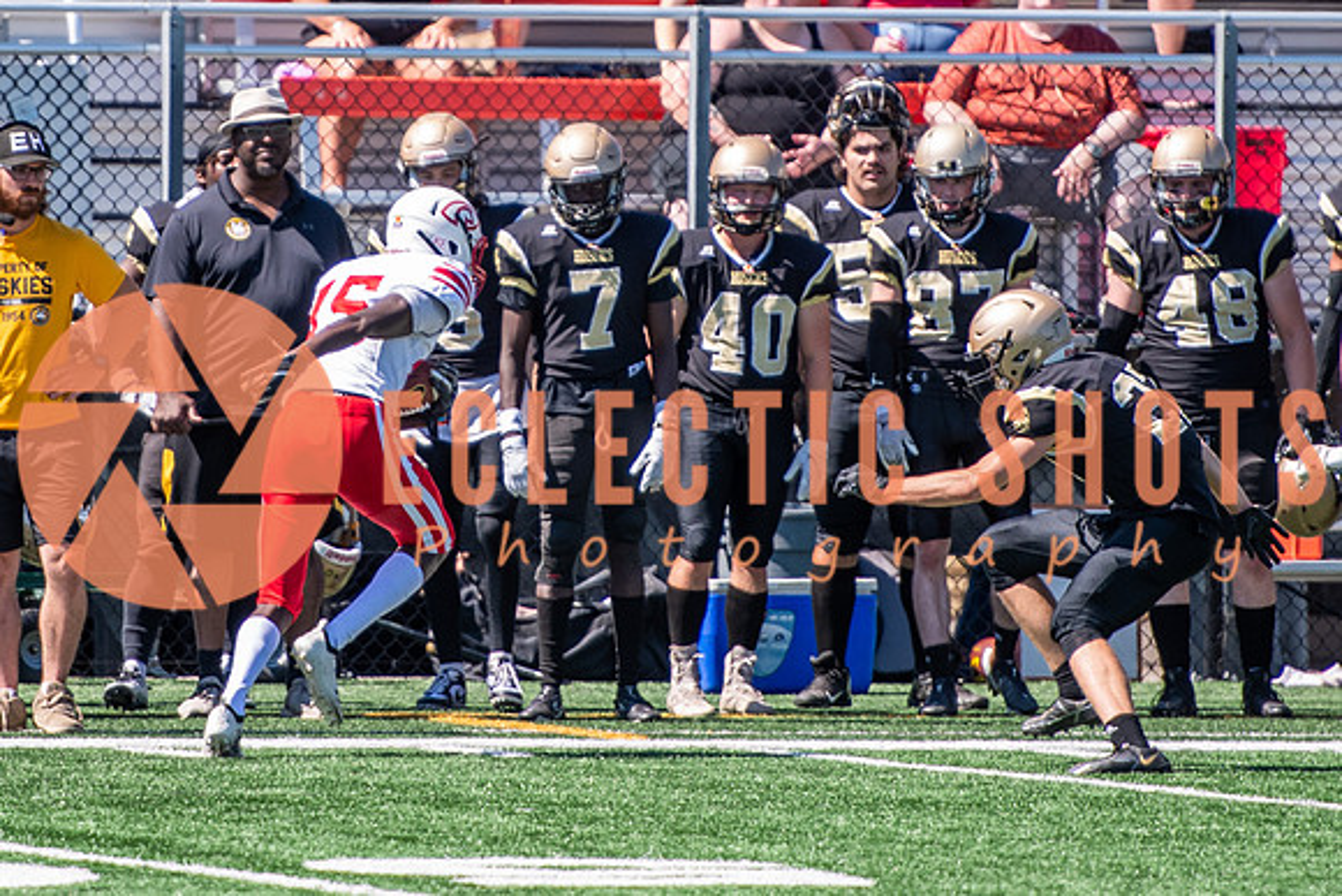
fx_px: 21901
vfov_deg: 2.3
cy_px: 224
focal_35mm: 587
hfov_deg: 3.5
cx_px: 430
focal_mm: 200
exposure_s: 1/1600
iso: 160
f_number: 2.8
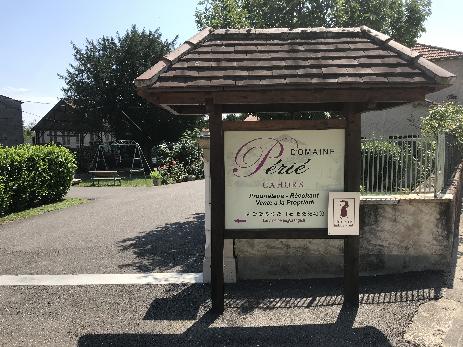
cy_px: 174
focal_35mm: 28
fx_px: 375
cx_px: 232
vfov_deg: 49.7
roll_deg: +1.8
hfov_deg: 63.4
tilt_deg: -4.2
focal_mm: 3.99
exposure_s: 1/1570
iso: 20
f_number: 1.8
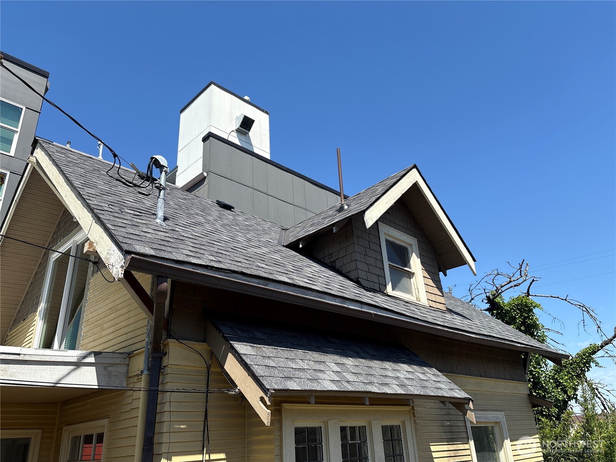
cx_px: 308
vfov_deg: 53.1
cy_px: 231
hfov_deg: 67.3
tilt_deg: +25.9
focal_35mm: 26
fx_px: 463
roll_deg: +3.1
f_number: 1.6
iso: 50
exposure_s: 1/2747
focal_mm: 5.96
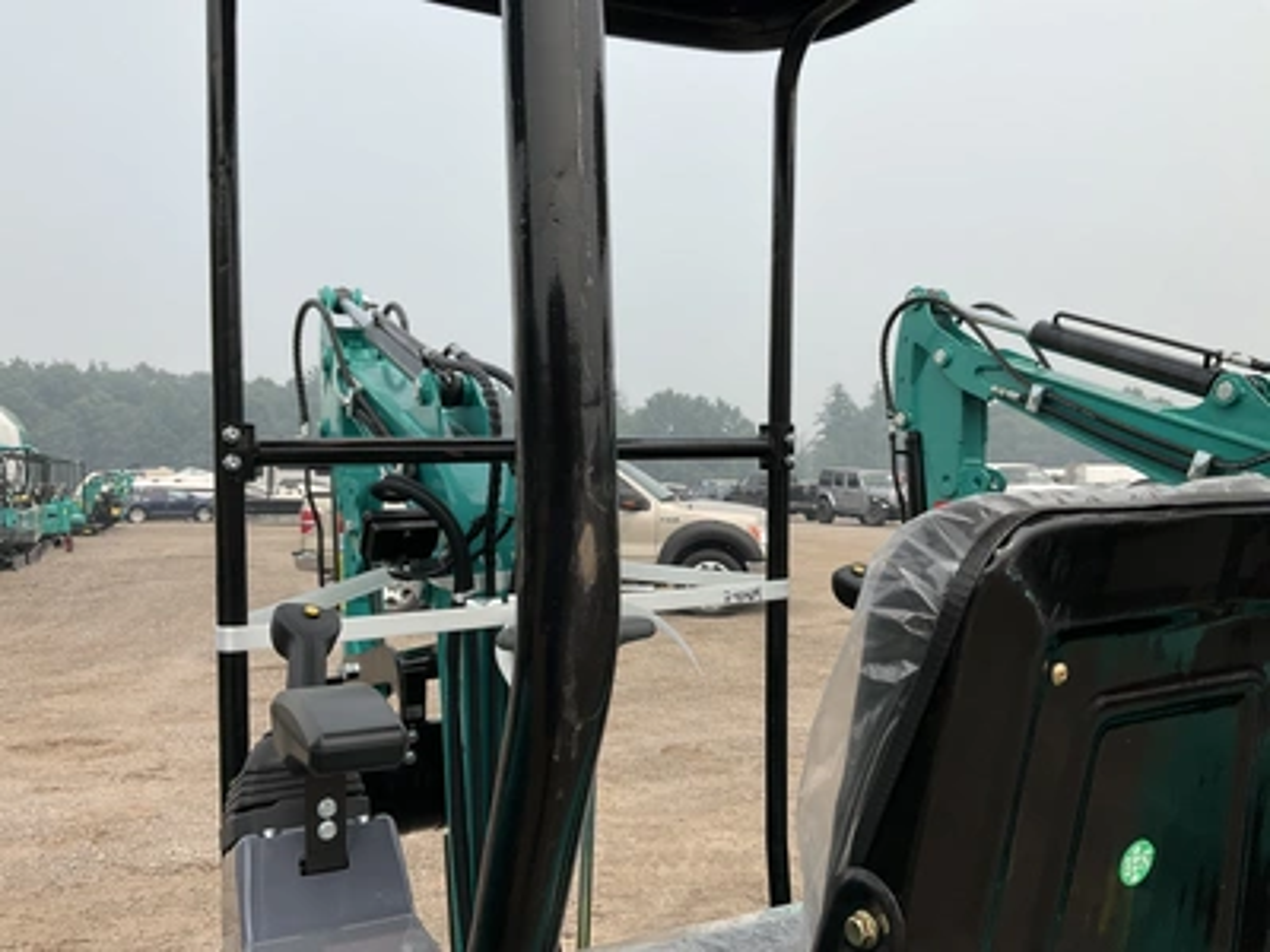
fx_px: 1064
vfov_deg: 48.2
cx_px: 635
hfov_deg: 61.7
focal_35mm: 29
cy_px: 476
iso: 25
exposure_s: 1/2141
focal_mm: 3
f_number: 1.8
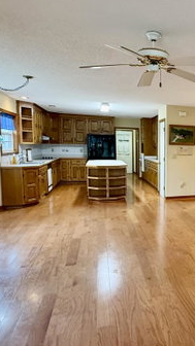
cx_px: 218
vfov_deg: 66.1
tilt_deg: -7.2
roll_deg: -0.8
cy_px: 175
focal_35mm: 29
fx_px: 267
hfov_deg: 34.3
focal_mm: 2.22
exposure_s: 1/60
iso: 320
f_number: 2.2
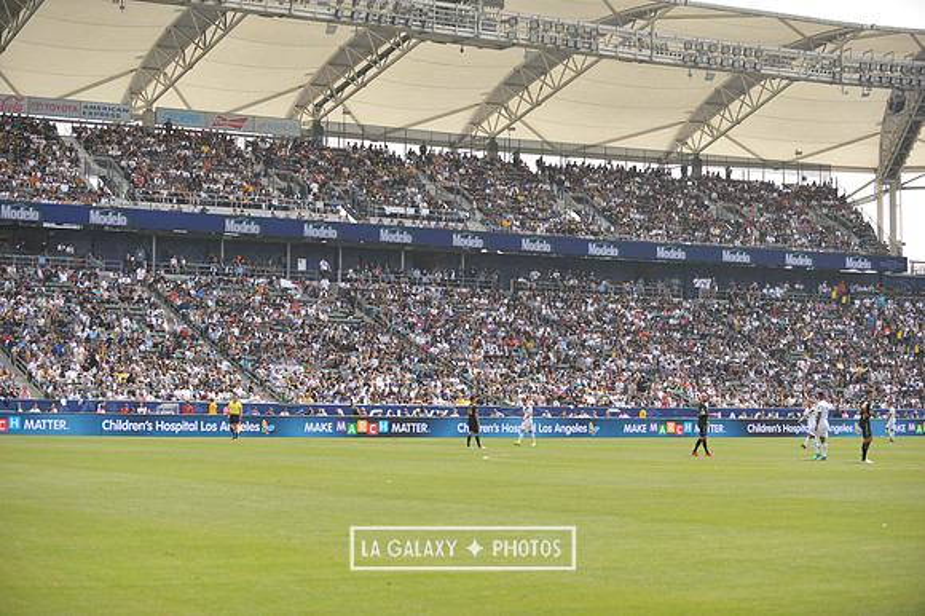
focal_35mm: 78
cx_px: 462
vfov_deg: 17.5
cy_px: 308
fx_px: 2003
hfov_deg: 26.0
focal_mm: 78
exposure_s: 1/2500
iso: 320
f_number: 3.5
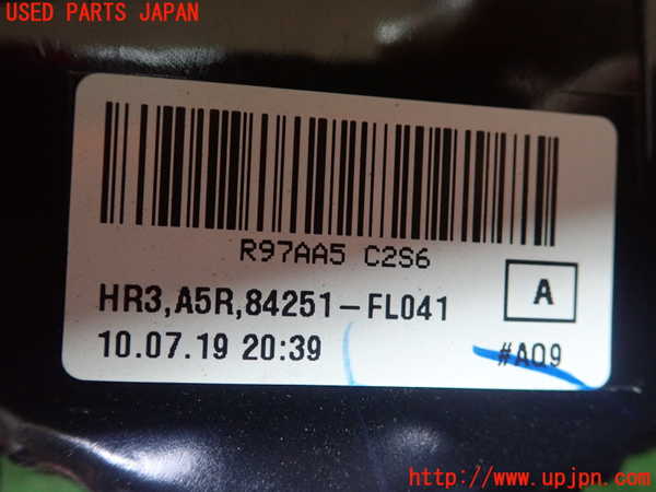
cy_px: 246
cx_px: 328
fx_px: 569
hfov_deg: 60.0
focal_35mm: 30
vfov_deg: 46.8
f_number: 2.3
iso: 800
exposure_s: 1/80
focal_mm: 5.5
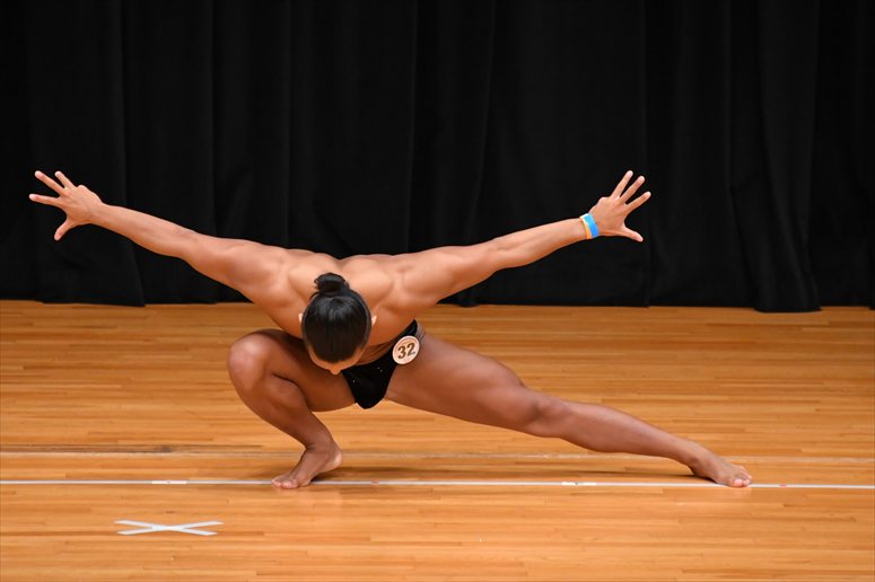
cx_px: 438
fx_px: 10932
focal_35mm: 450
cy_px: 291
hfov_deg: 4.6
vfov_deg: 3.1
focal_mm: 300
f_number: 5.6
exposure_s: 1/400
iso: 3200
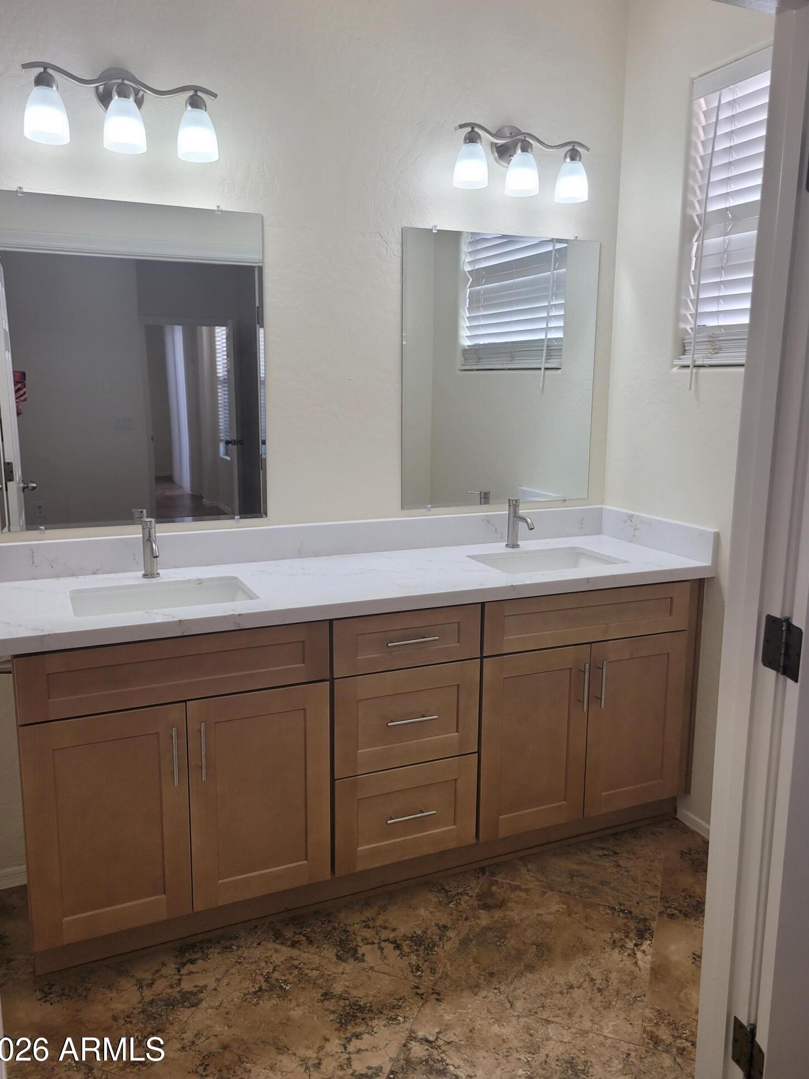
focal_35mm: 27
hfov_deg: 51.3
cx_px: 397
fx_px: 842
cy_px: 541
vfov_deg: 65.3
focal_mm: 5.4
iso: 64
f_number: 1.8
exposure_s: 1/120
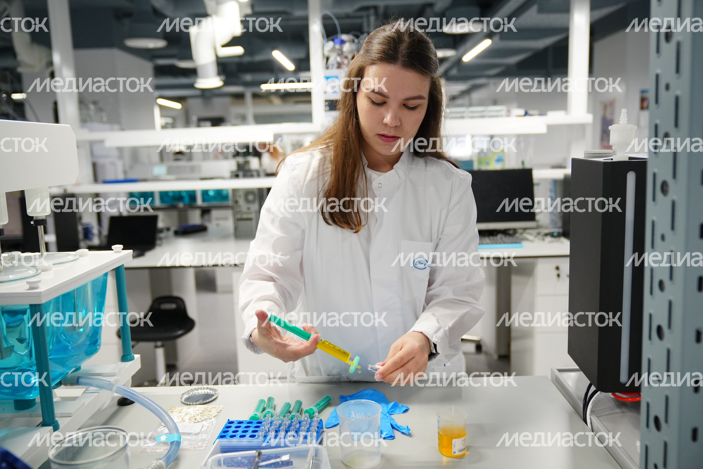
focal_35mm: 30
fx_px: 586
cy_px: 234
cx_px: 352
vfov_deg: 43.6
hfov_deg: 61.9
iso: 1250
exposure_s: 1/500
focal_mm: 30
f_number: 2.8
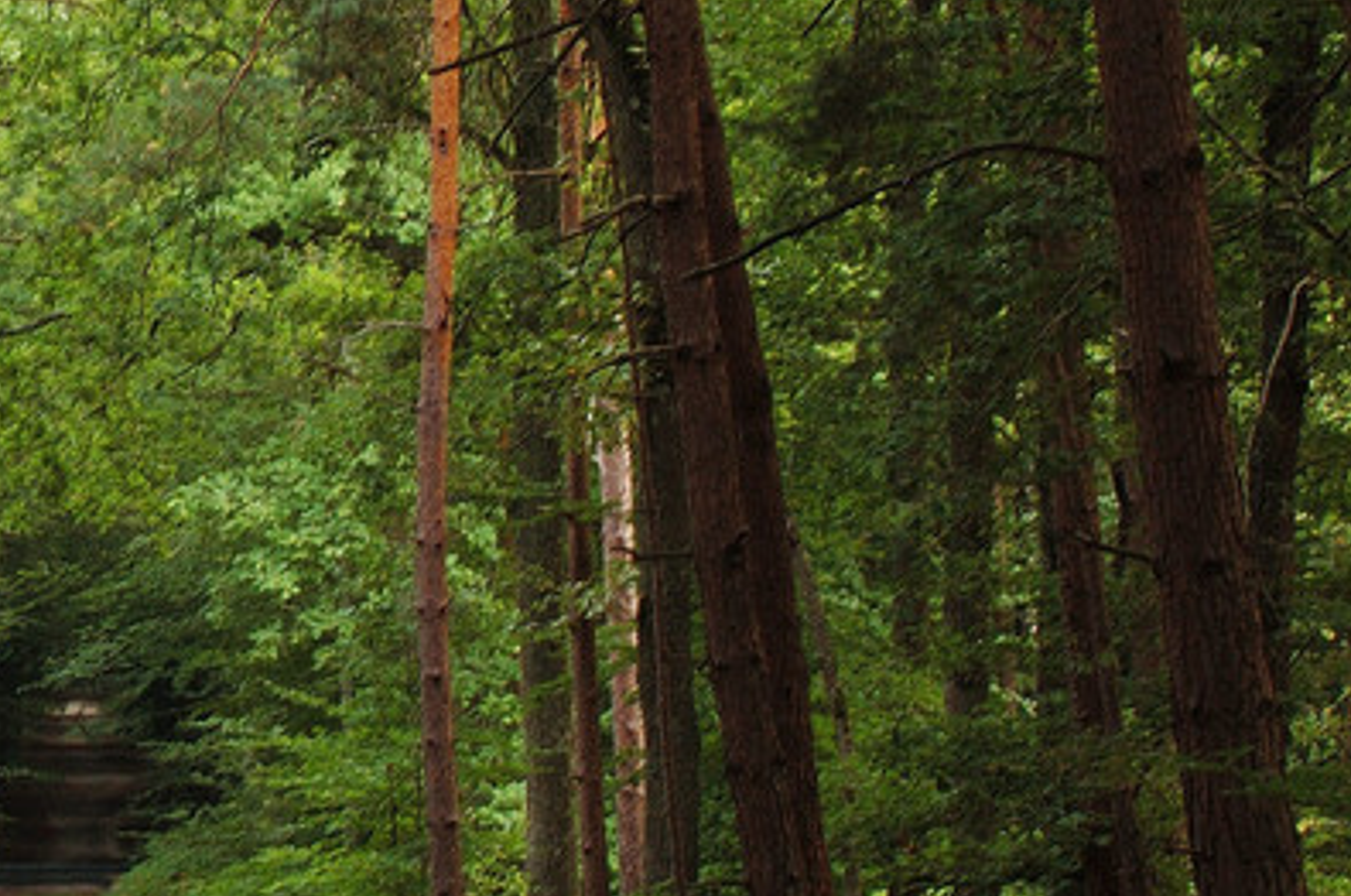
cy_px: 251
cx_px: -137
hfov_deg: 7.0
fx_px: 11053
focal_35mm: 295
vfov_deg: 4.6
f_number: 16
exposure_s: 1
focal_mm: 80
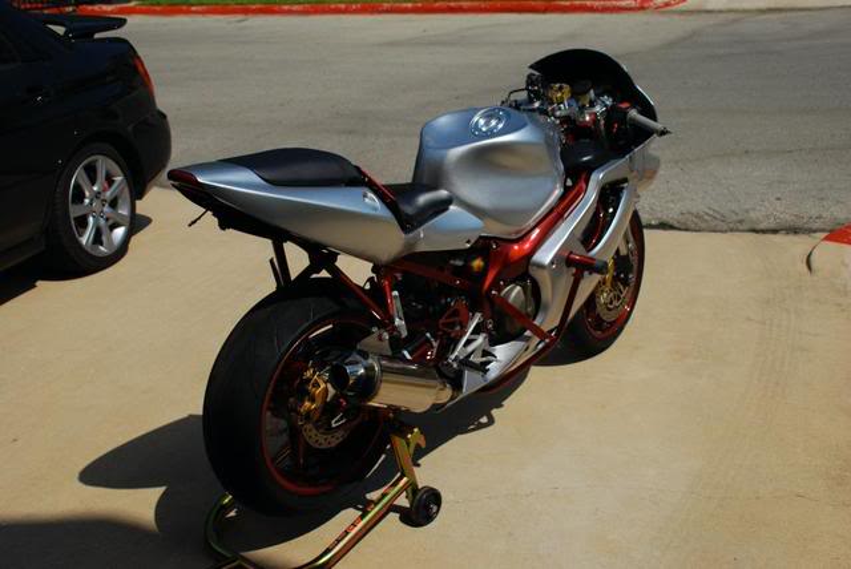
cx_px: 426
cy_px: 284
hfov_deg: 46.4
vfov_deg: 32.0
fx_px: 994
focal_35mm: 42
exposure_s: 1/500
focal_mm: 28
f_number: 9
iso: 100
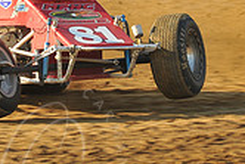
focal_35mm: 506
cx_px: 37
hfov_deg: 4.1
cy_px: 25
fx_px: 3447
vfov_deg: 2.7
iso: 400
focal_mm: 145
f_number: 9
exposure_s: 1/320
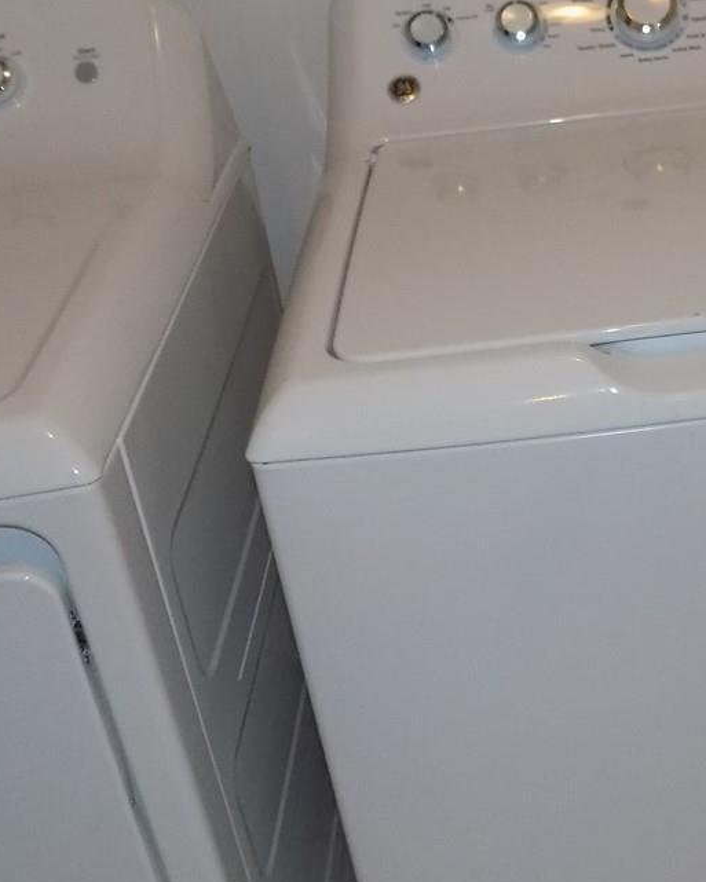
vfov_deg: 33.2
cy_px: 285
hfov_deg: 25.9
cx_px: 687
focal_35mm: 56
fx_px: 1462
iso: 200
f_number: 3.1
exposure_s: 1/30
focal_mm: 4
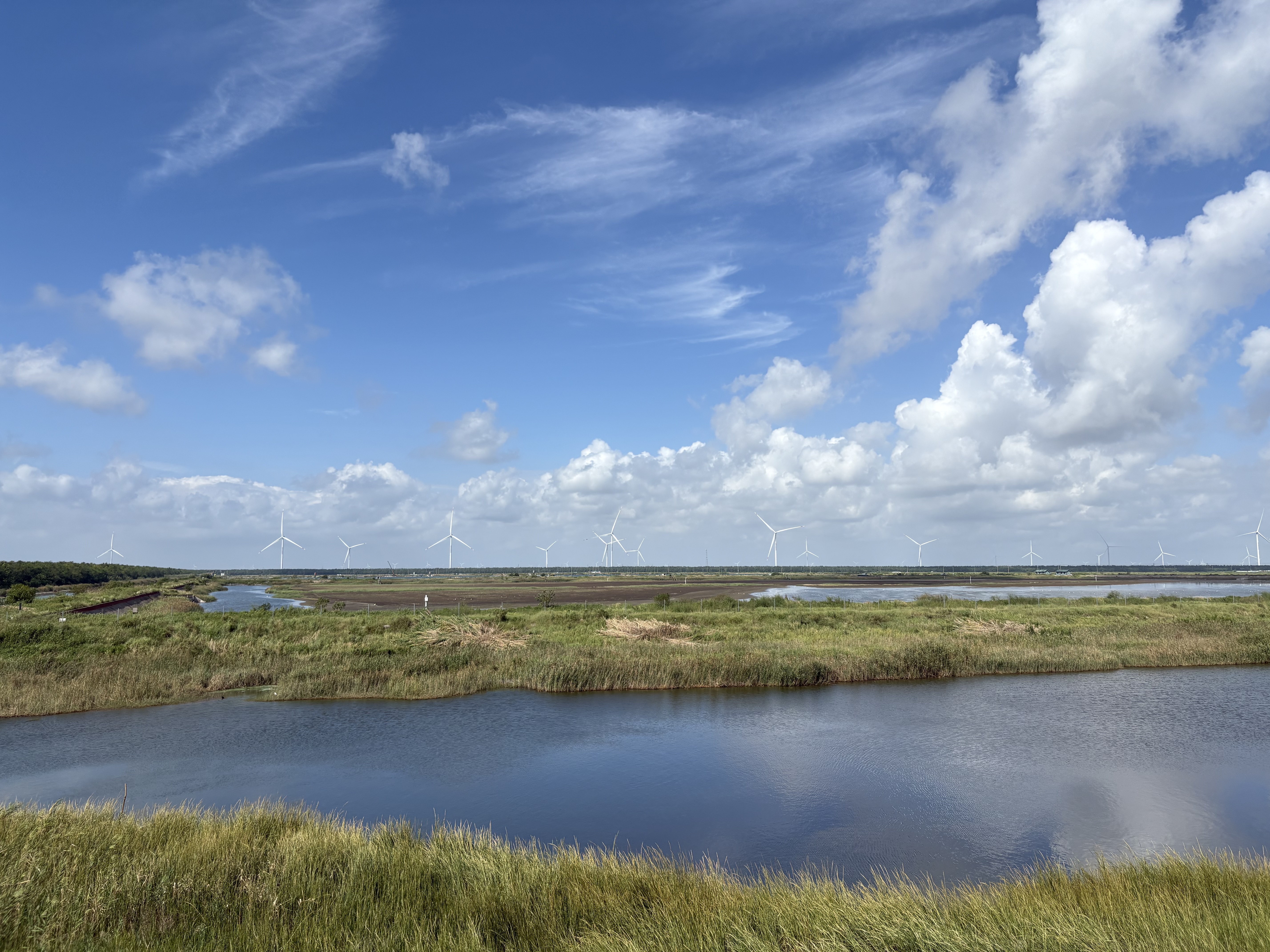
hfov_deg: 67.3
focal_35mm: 26
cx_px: 635
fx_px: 954
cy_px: 476
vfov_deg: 53.1
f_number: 1.6
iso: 50
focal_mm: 5.96
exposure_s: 1/5348
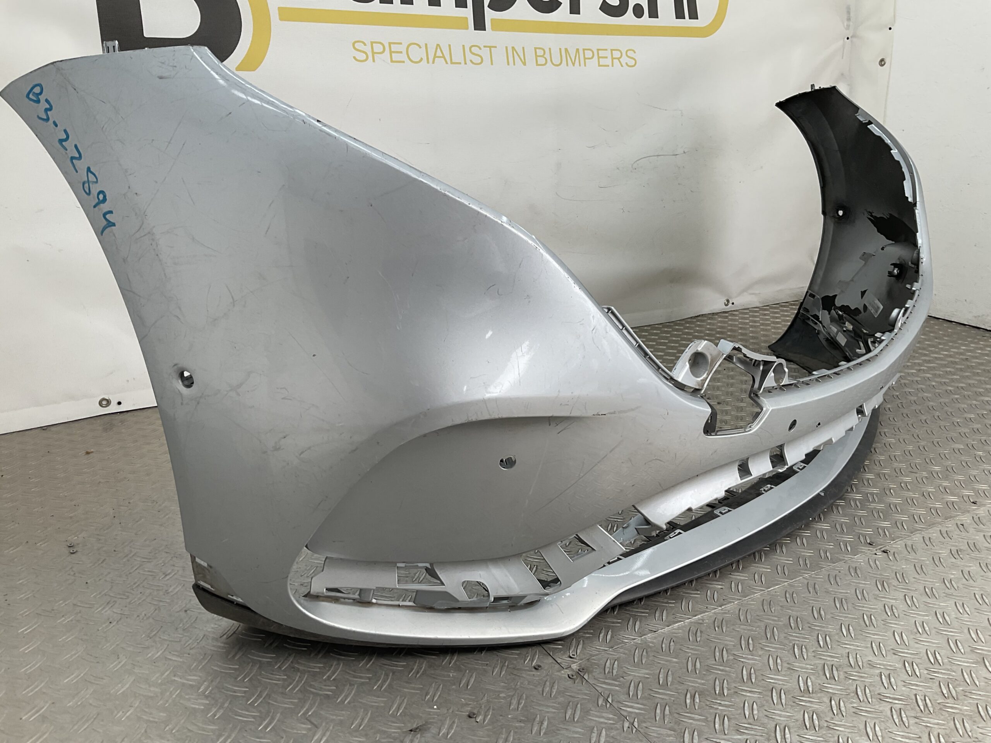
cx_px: 496
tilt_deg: -17.9
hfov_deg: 61.7
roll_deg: -2.1
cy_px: 372
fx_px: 830
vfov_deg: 48.2
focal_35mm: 29
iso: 16
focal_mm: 3
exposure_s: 1/191
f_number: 1.8
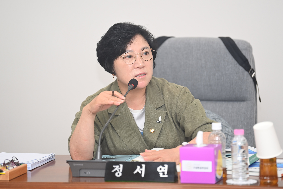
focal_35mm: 165
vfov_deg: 8.3
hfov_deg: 12.5
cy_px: 94
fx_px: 1297
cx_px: 142
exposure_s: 1/250
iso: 500
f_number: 2.8
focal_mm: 165
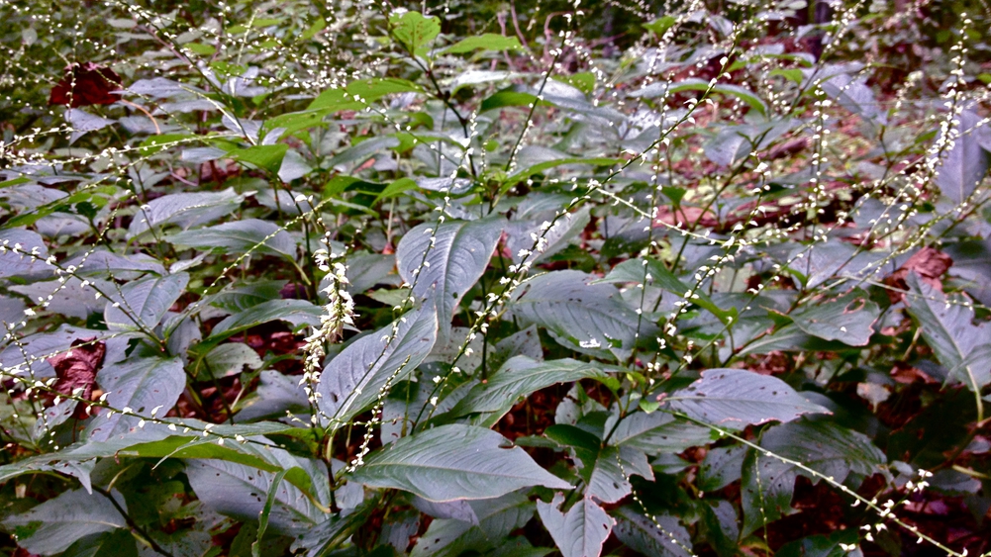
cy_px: 215
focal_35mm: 39
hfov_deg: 51.6
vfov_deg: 30.3
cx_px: 493
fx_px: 1025
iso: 80
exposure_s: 1/20
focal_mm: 4.28
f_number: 2.4
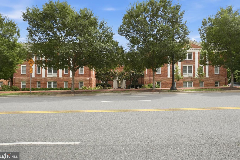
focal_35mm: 21
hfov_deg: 82.5
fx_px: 137
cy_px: 76
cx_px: 118
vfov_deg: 60.6
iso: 200
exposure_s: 1/200
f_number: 10
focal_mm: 13
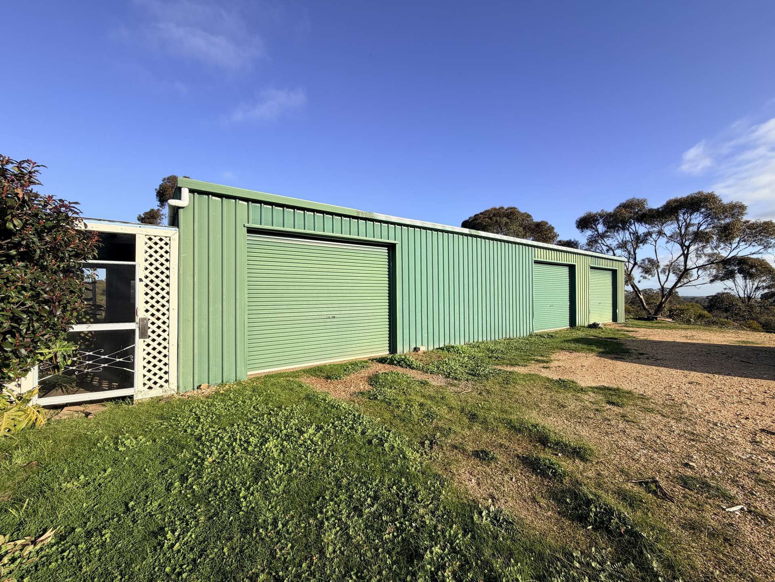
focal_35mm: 14
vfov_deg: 85.7
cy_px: 291
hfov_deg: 102.1
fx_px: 313
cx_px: 388
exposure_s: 1/770
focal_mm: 2.22
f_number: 2.2
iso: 32
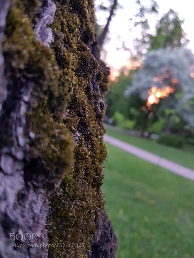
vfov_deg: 67.3
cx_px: 97
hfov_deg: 53.1
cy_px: 129
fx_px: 194
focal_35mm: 26
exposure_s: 1/27
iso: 200
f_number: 1.7
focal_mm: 4.2
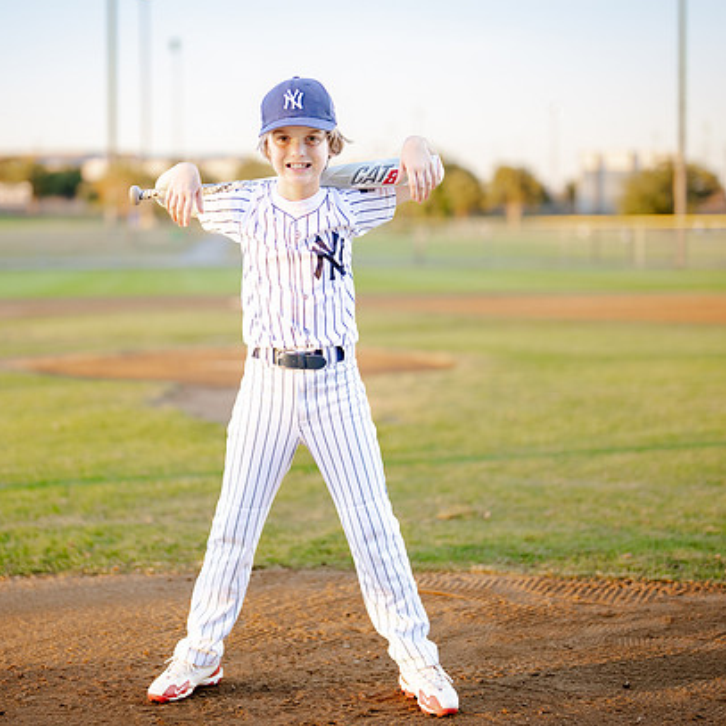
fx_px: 1756
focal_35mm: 74
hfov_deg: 23.3
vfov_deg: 23.3
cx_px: 272
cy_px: 317
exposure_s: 1/1250
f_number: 1.2
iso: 250
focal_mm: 50
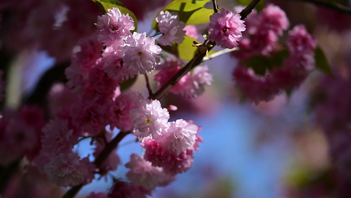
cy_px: 138
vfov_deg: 11.4
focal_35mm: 106
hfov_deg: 20.2
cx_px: 179
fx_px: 987
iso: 64
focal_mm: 85
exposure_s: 1/8000
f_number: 1.2
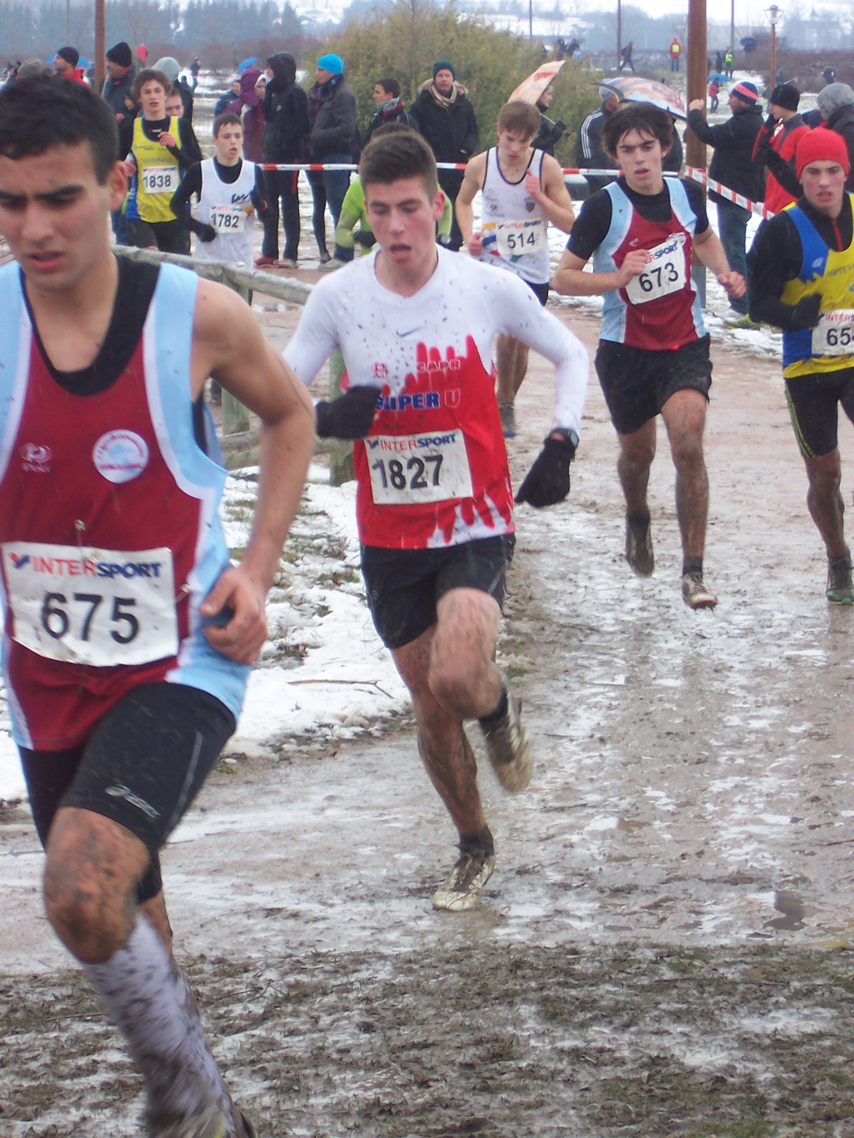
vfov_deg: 13.7
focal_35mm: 144
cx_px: 427
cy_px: 569
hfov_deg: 10.3
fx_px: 4737
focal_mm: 22.4
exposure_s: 1/180
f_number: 4.9
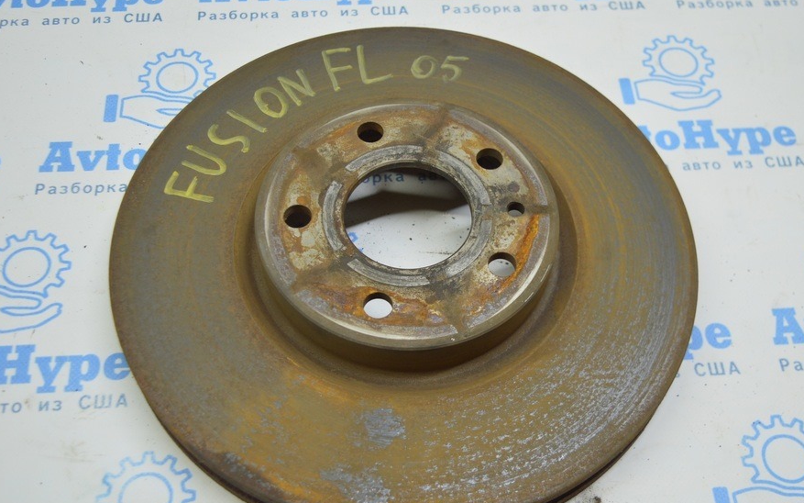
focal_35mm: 45
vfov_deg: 28.8
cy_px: 264
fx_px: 977
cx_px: 415
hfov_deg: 44.7
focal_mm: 25
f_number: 4
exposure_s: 1/60
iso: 400
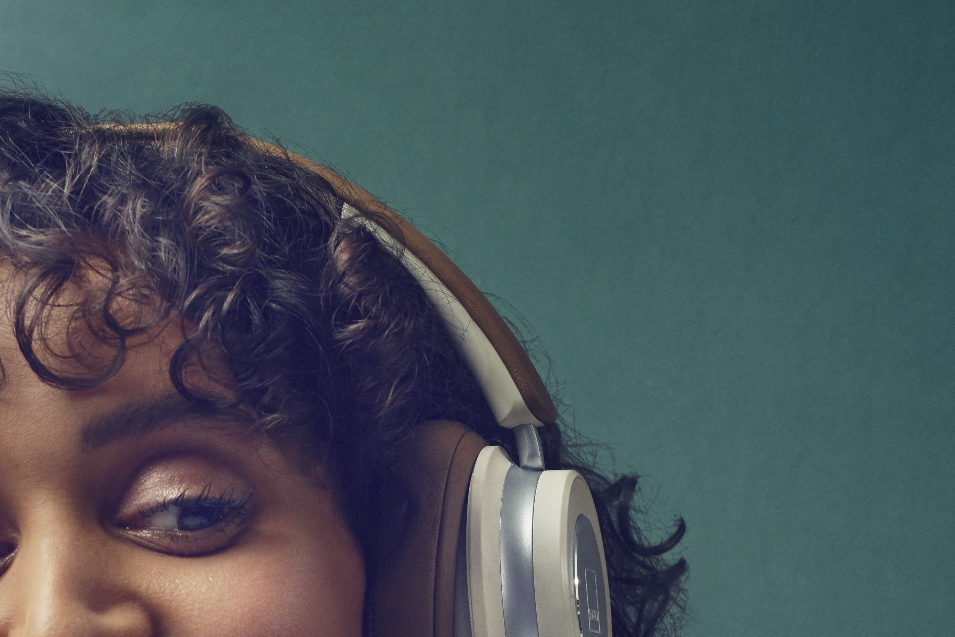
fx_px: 7454
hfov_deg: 7.3
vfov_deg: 4.9
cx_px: 243
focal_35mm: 281
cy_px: 984
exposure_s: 1/3200
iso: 160
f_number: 5.6
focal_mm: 85
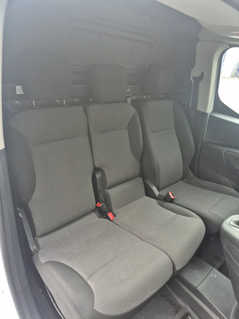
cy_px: 160
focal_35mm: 23
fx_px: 212
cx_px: 120
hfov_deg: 58.9
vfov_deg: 73.9
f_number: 1.8
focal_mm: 5.4
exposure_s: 1/100
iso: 125
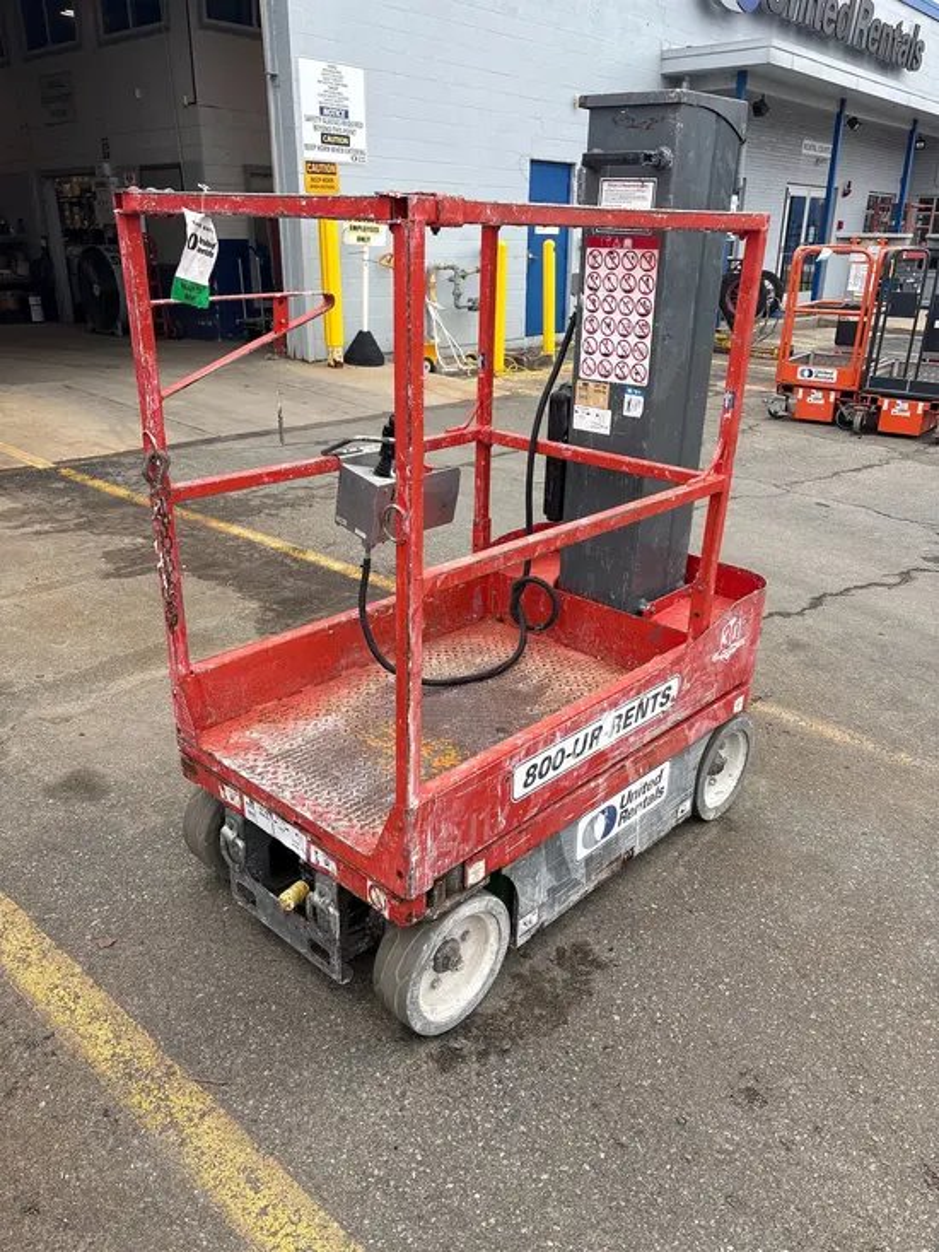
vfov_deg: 67.3
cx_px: 470
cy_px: 626
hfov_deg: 53.1
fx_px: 940
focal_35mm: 26
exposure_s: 1/586
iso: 50
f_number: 1.6
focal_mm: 5.96
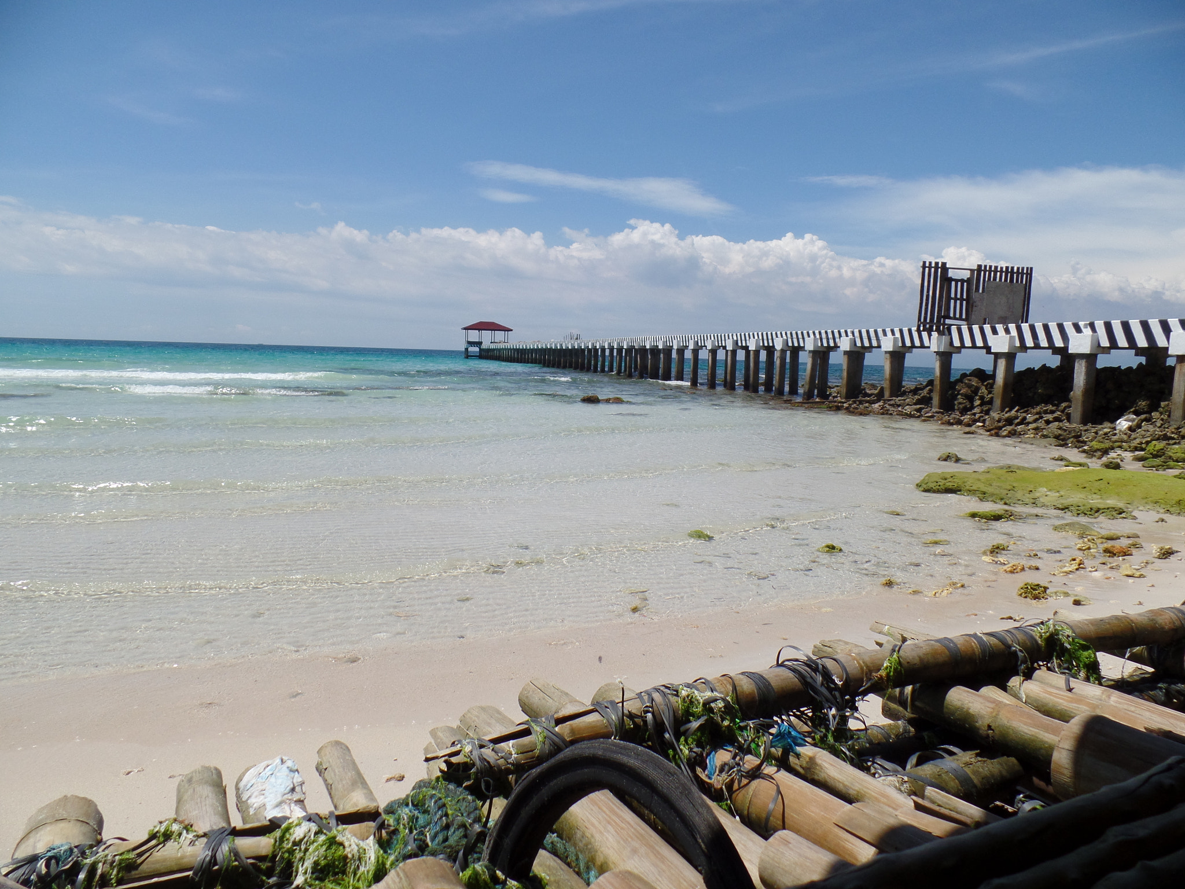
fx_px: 787
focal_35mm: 23
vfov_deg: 58.9
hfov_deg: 73.9
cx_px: 592
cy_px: 444
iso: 80
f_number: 3.5
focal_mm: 4.1
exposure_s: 1/1500
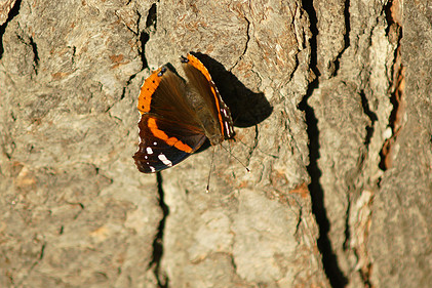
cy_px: 121
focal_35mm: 434
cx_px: 182
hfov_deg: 4.7
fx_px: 5209
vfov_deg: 3.2
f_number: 4
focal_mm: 210
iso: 200
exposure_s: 1/500
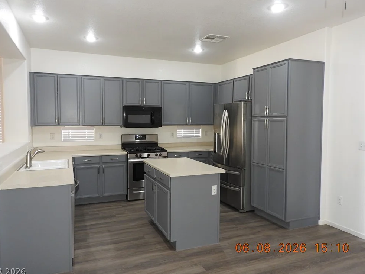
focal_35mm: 25
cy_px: 135
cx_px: 175
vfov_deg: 54.9
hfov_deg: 69.4
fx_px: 264
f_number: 3.3
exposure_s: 1/30
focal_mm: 4.3
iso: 200
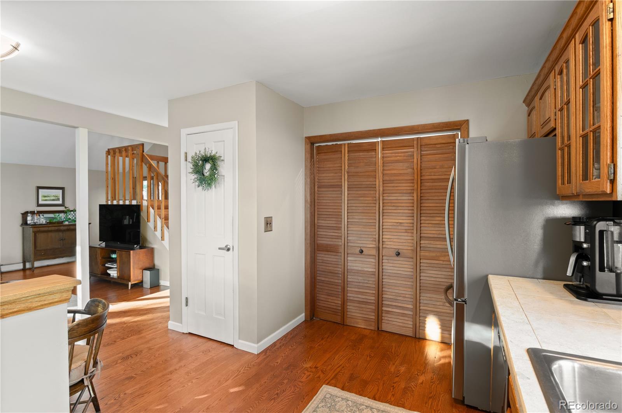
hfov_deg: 93.3
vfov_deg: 70.3
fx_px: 293
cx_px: 311
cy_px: 206
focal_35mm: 17
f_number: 8
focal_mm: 17
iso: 400
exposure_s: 1/1.25
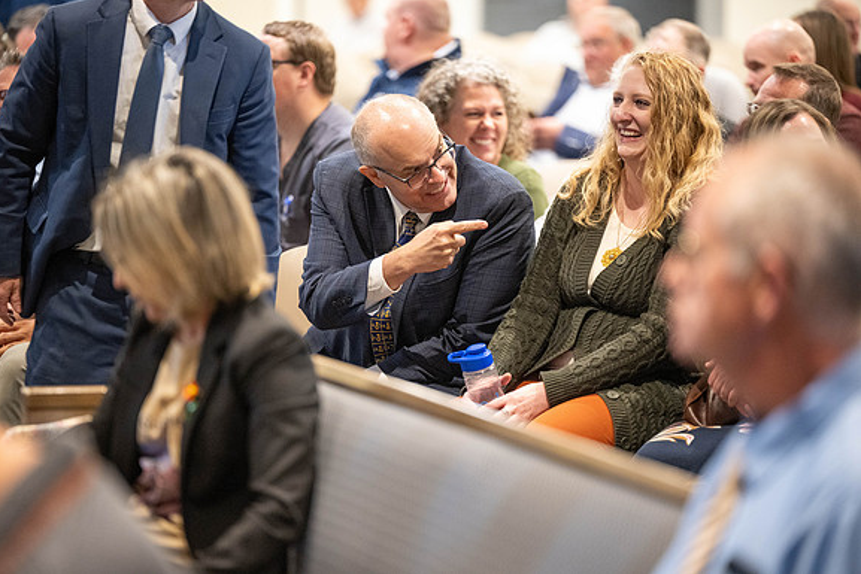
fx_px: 4808
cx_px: 430
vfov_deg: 6.8
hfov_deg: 10.2
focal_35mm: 201
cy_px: 287
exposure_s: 1/160
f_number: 2.8
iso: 4000
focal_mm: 200
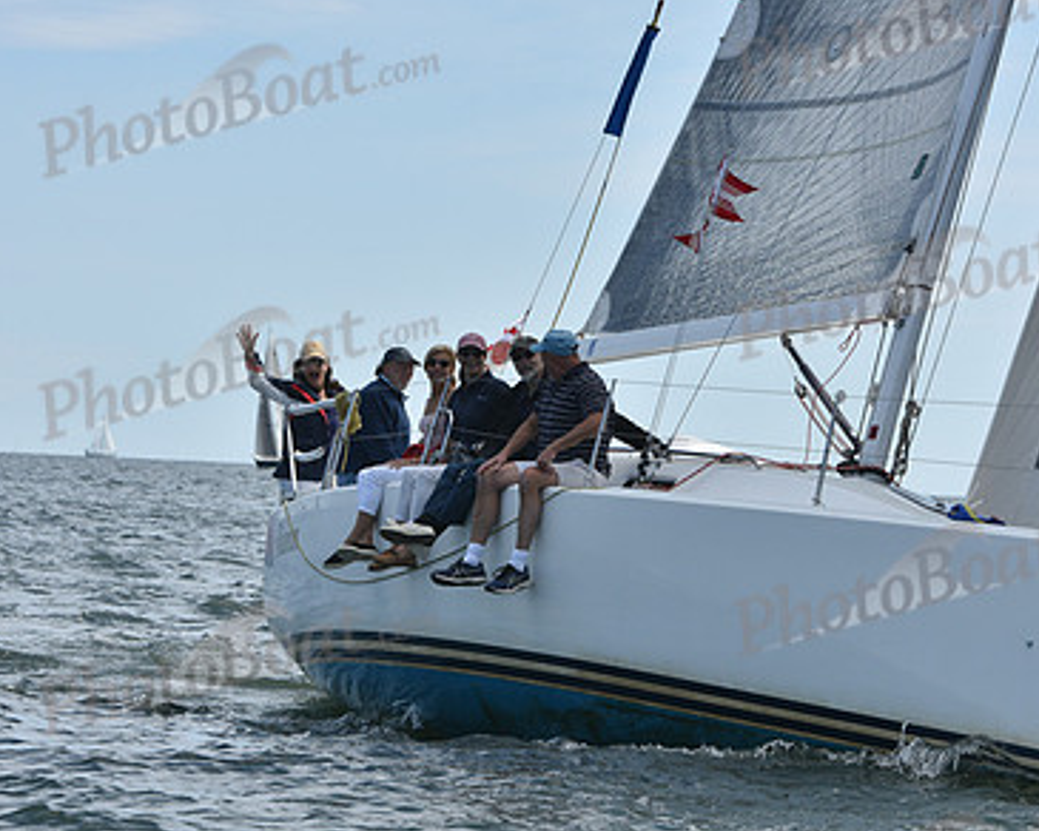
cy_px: 474
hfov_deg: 8.9
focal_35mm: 216
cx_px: 589
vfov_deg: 7.2
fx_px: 6642
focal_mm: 145
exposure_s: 1/1000
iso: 320
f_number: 10
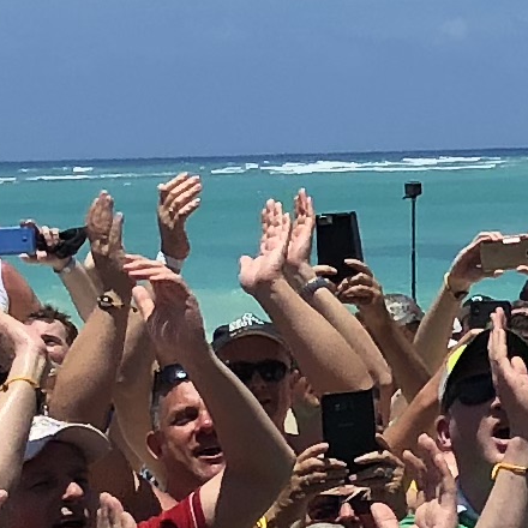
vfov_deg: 7.7
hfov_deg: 7.6
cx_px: 788
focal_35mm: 227
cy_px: 460
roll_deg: +1.4
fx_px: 3917
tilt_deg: -3.4
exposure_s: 1/2667
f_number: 1.8
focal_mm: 3.99
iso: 20
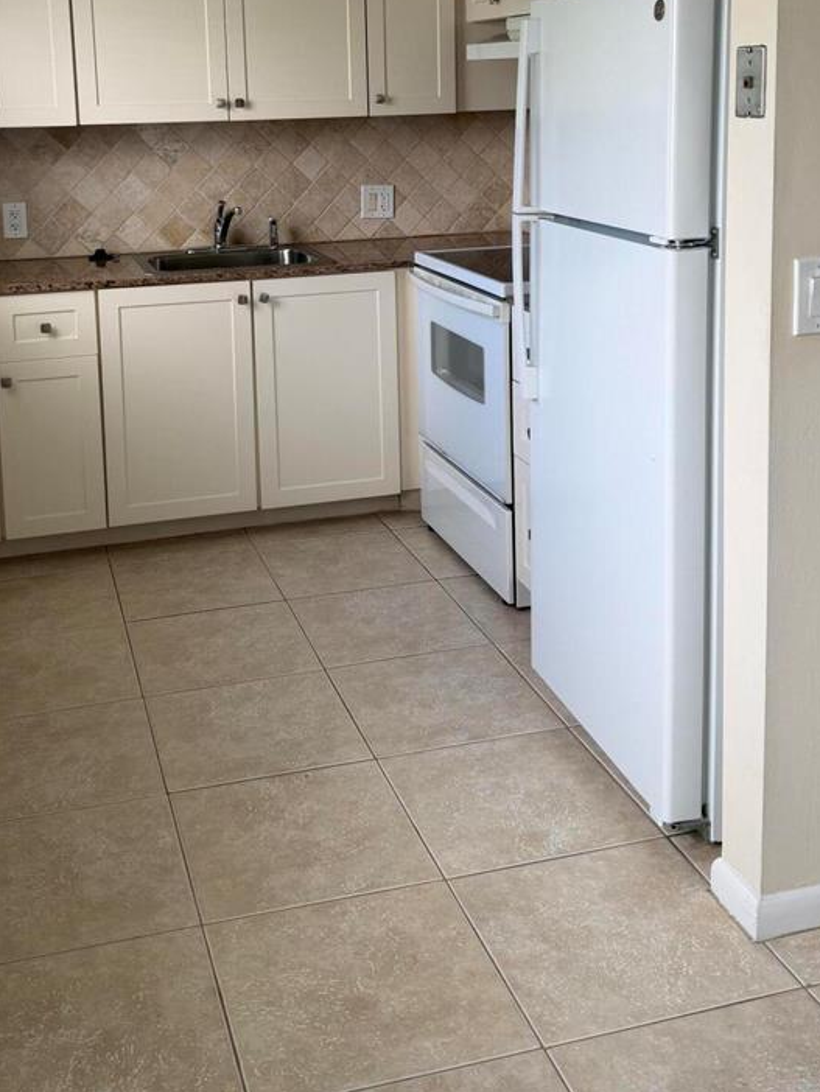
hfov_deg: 35.1
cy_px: 266
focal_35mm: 41
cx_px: 347
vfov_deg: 44.2
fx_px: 1294
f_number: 1.78
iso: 64
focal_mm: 6.76
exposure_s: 1/159
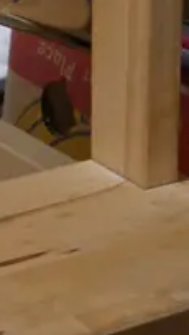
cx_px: -231
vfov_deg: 13.1
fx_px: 1459
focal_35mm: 164
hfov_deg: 7.1
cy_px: 220
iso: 200
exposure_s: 1/125
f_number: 3.6
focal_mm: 15
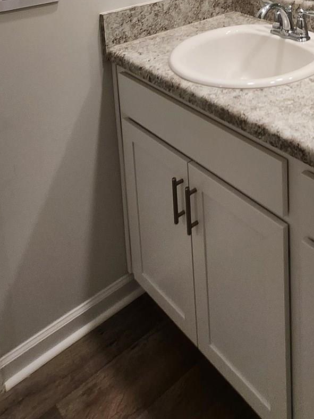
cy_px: -49
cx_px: 285
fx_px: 460
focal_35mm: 38
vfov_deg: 39.4
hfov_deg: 35.4
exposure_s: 1/60
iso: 100
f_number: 2.2
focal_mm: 1.74
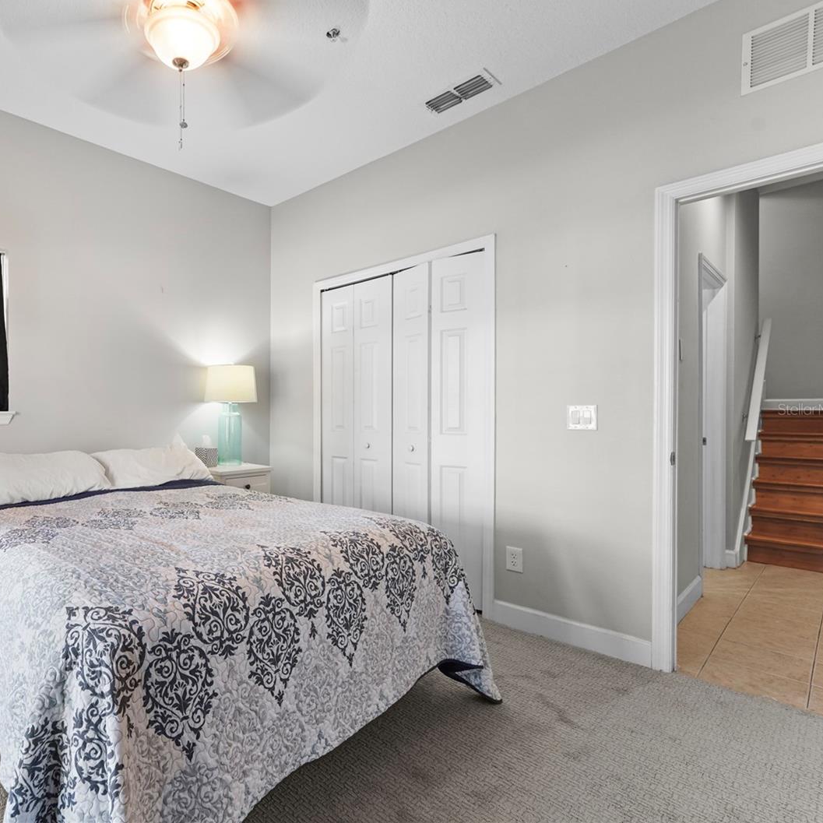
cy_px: 409
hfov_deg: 75.9
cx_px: 224
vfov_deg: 80.7
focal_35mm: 18
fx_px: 484
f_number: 8
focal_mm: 14
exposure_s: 1/2.5
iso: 200
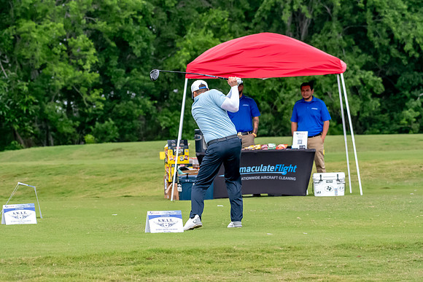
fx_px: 3526
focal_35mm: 300
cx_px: 212
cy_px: 141
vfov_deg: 4.6
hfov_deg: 6.9
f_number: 5.6
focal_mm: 200
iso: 2200
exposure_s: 1/2000
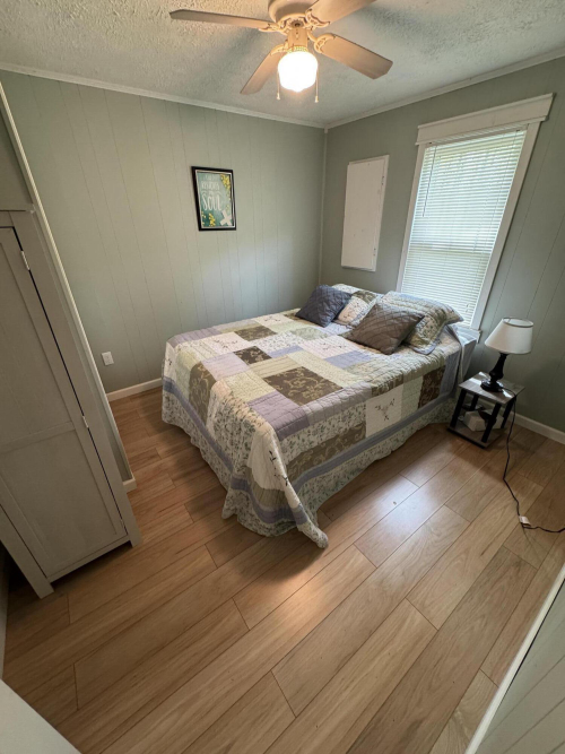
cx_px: 282
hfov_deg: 85.7
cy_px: 377
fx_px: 305
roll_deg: +0.8
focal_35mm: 14
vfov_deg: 102.1
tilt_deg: -23.7
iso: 320
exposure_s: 1/60
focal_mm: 2.22
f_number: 2.2
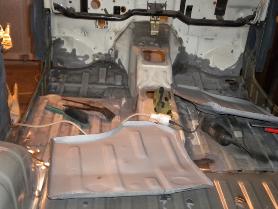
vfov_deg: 28.0
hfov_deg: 36.8
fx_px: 418
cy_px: 104
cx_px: 139
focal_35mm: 52
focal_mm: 9.3
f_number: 3.9
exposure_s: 1/30
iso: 400
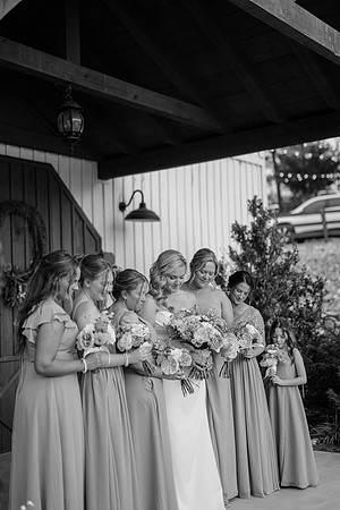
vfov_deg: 39.6
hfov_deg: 27.0
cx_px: 170
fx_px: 708
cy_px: 255
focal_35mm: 50
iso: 1000
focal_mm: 50
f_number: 1.8
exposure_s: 1/5000
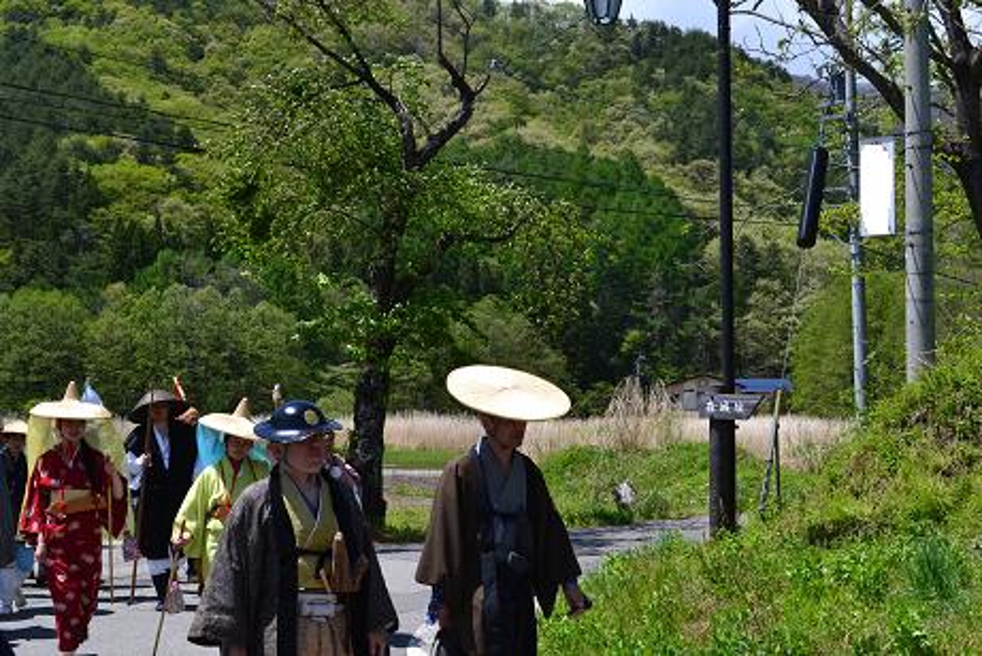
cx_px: 491
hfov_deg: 41.1
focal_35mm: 48
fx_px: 1310
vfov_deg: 28.1
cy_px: 328
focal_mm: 32
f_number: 11
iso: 400
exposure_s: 1/400
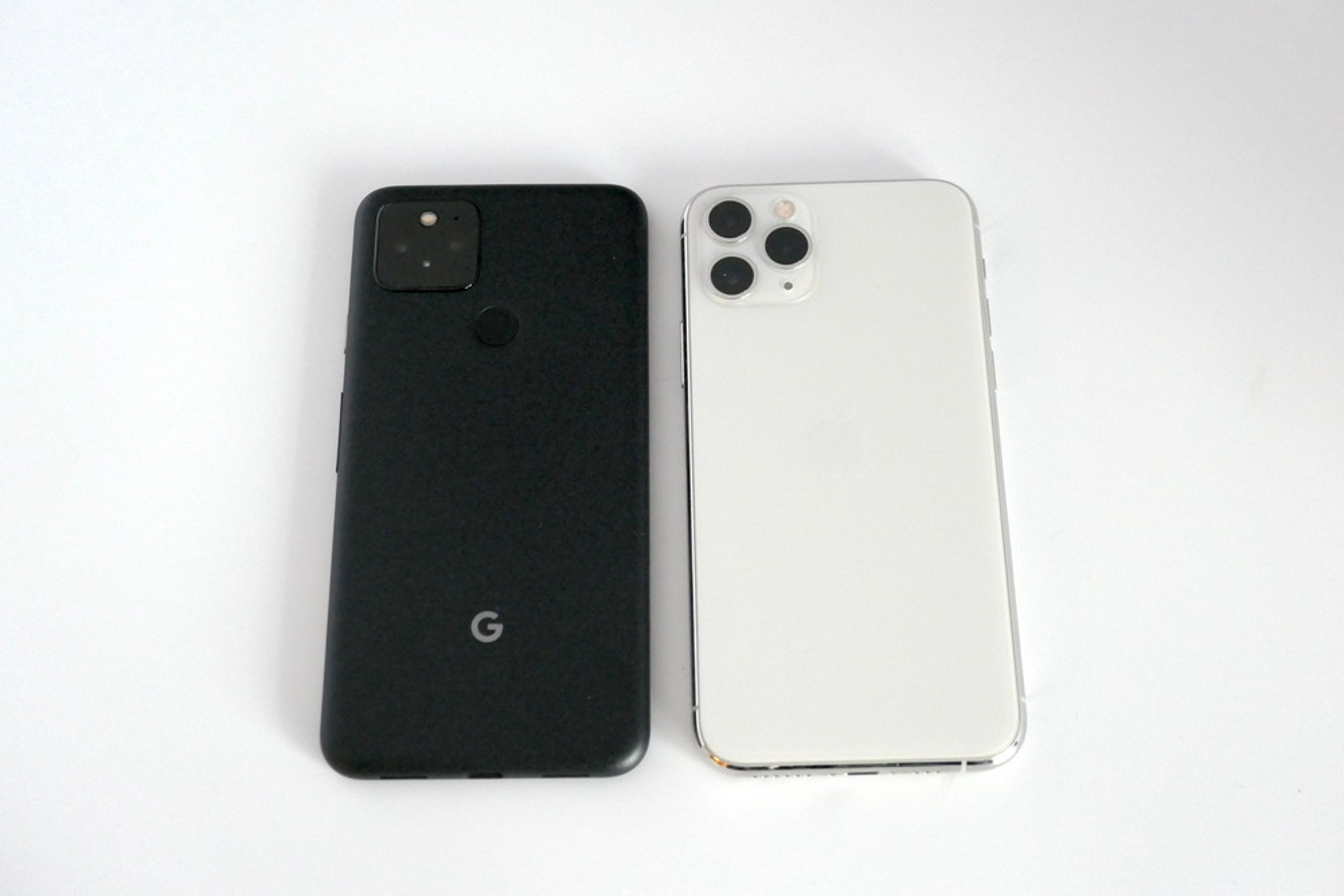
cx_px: 672
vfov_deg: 28.1
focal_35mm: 48
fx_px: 1792
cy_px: 448
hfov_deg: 41.1
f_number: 4.2
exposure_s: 1/80
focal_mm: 17.6
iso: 1600
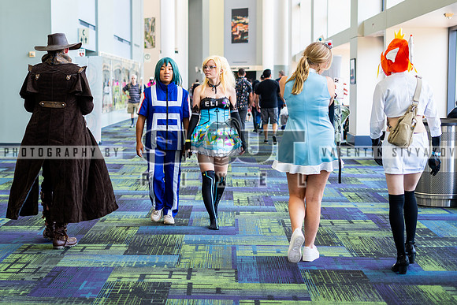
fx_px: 801
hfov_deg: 31.7
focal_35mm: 63
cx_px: 176
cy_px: 140
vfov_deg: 21.5
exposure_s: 1/320
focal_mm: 50
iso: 500
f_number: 2.5
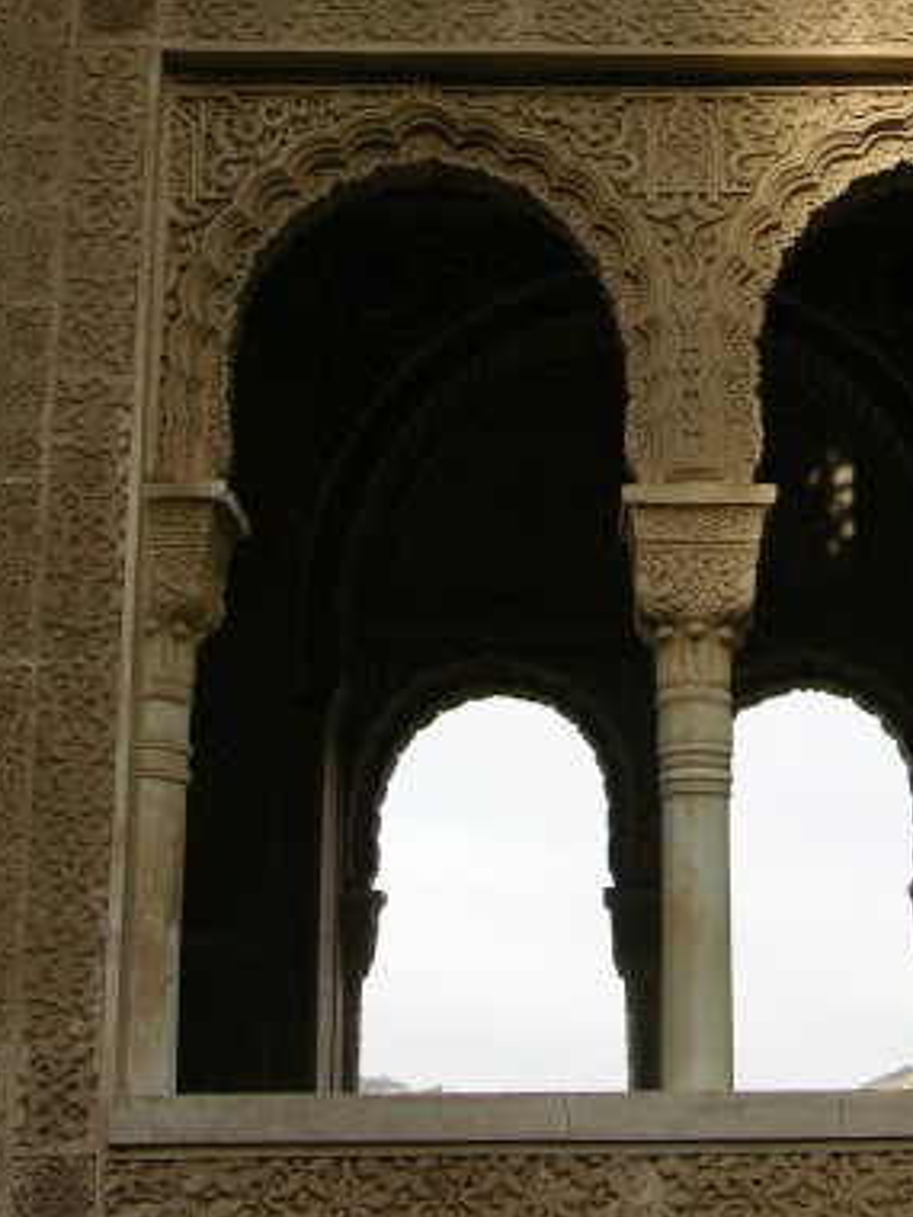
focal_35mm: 101
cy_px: 99
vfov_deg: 19.1
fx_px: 3552
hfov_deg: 14.6
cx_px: 750
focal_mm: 12.7
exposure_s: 1/134
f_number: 4.8
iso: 50
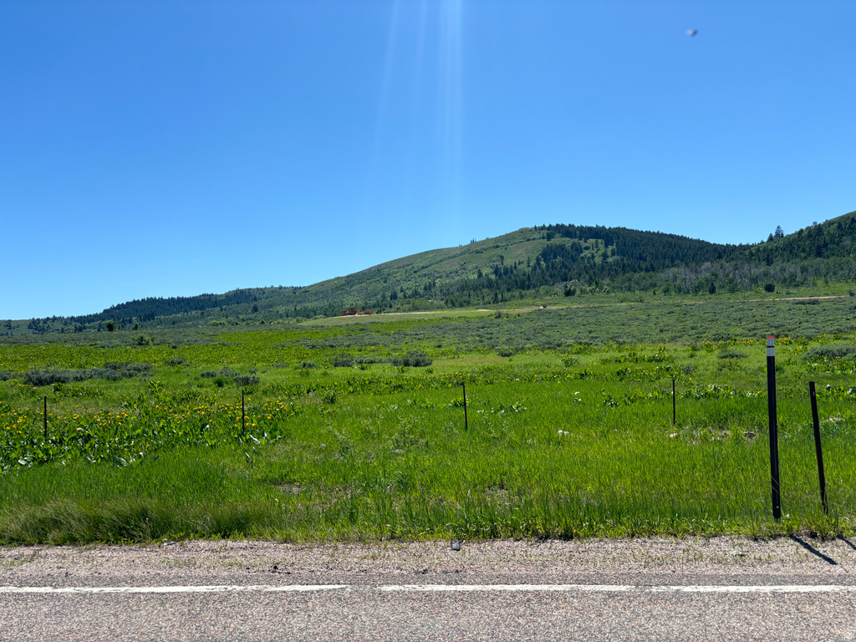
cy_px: 321
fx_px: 643
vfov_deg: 53.1
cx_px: 428
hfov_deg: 67.3
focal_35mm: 26
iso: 50
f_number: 1.6
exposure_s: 1/3205
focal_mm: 5.96
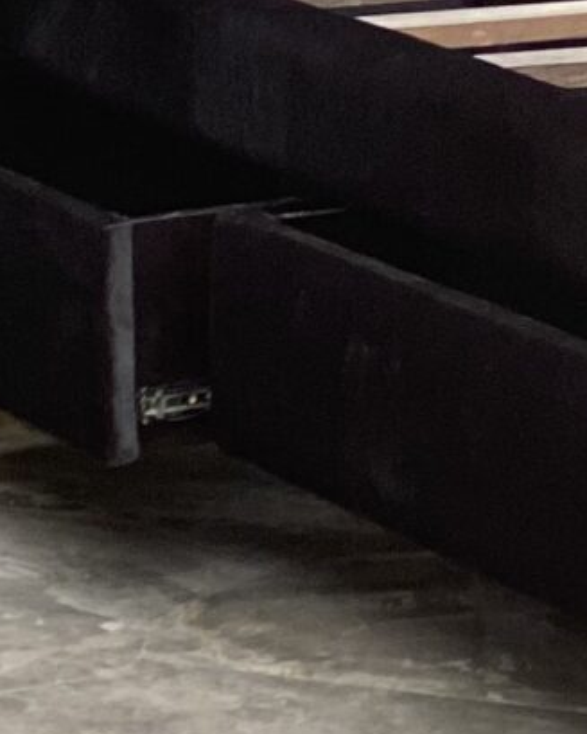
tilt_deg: -3.3
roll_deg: -0.3
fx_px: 6908
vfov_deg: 6.0
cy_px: -576
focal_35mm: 318
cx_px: 1379
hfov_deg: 4.7
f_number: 2
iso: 80
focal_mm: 6
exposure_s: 1/122
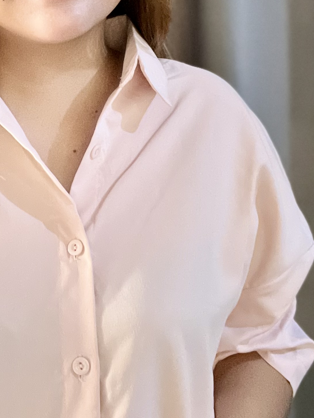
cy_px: 33
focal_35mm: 64
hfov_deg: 22.6
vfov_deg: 28.9
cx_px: 56
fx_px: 774
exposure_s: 1/21
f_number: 2.2
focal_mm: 2.71
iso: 800
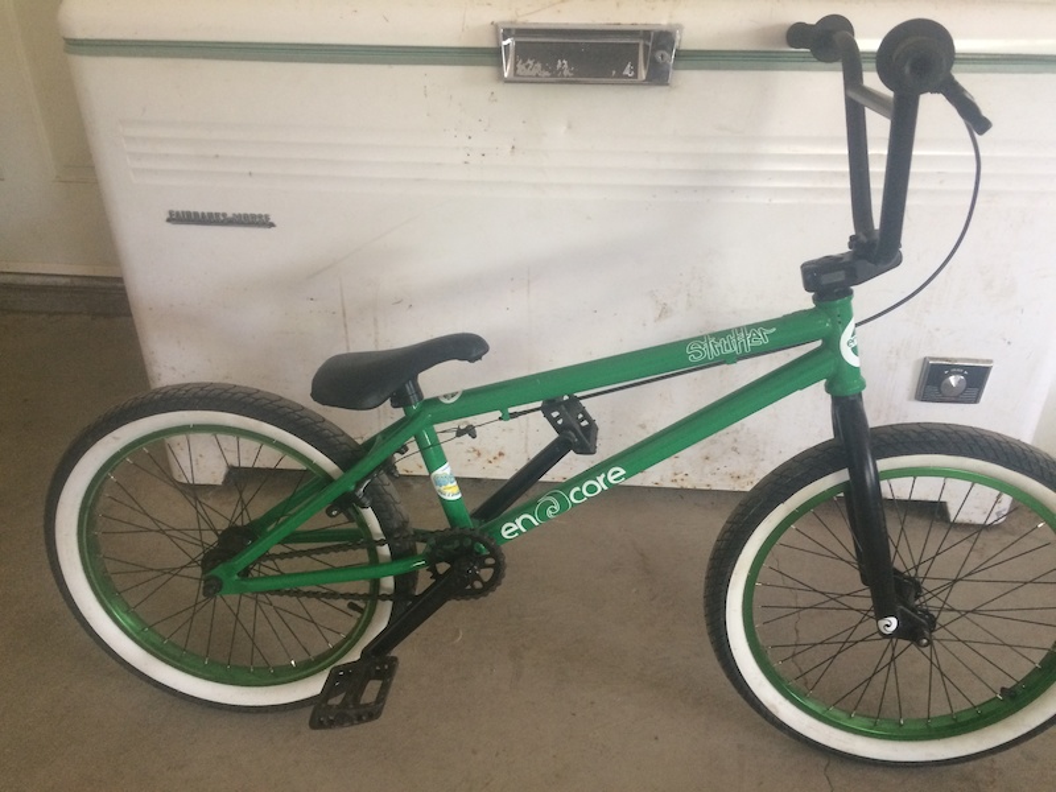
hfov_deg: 61.7
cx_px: 528
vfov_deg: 48.2
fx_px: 885
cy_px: 396
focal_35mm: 29
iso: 125
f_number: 2.2
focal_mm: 4.15
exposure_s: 1/30
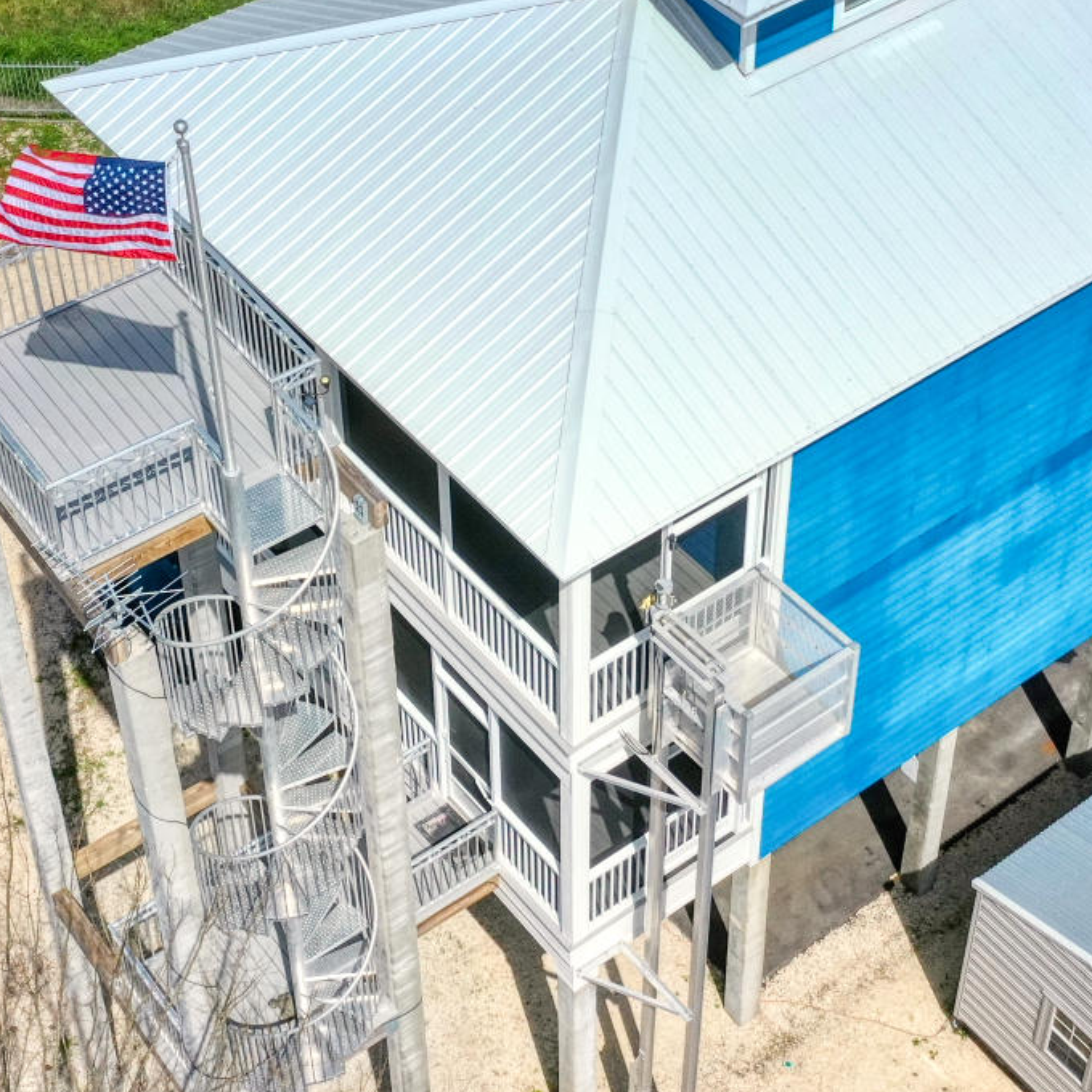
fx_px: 2248
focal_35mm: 63
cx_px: 527
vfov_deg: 27.0
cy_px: 315
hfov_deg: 27.3
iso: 100
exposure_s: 1/800
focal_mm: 10.3
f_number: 7.1
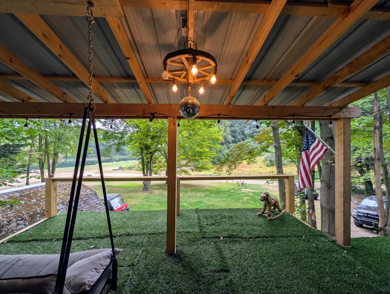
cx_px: 195
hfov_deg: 110.5
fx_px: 135
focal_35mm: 12
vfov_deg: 94.6
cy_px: 147
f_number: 1.7
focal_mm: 2.02
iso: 49
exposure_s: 1/195
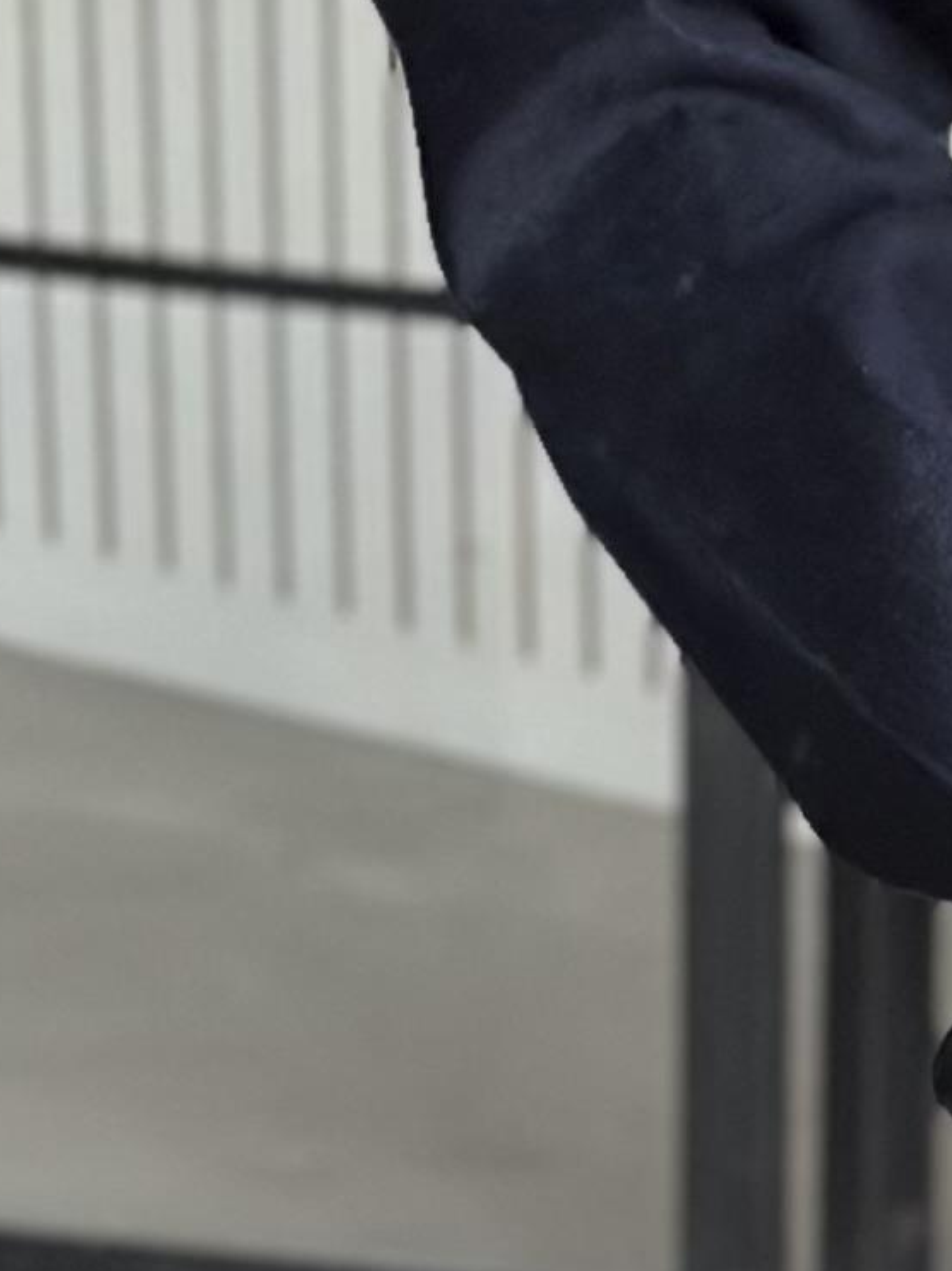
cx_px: 2043
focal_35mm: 261
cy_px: 1689
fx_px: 9576
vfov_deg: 7.5
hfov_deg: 5.5
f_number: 1.78
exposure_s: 1/54
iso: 400
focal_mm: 6.86
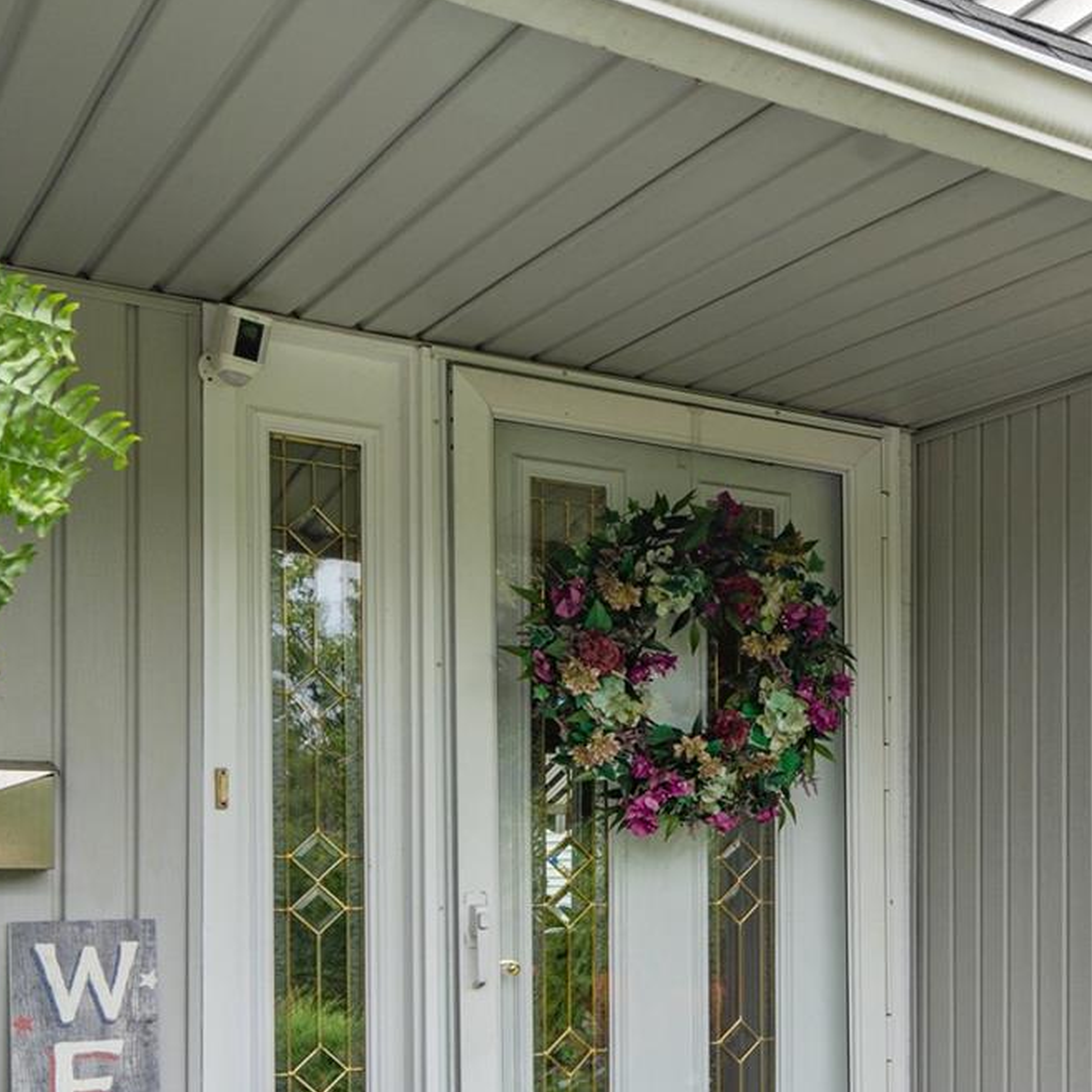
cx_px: 1150
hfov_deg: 33.5
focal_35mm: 45
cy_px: 780
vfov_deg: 36.9
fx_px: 1606
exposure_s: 1/160
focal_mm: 17
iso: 250
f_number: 8
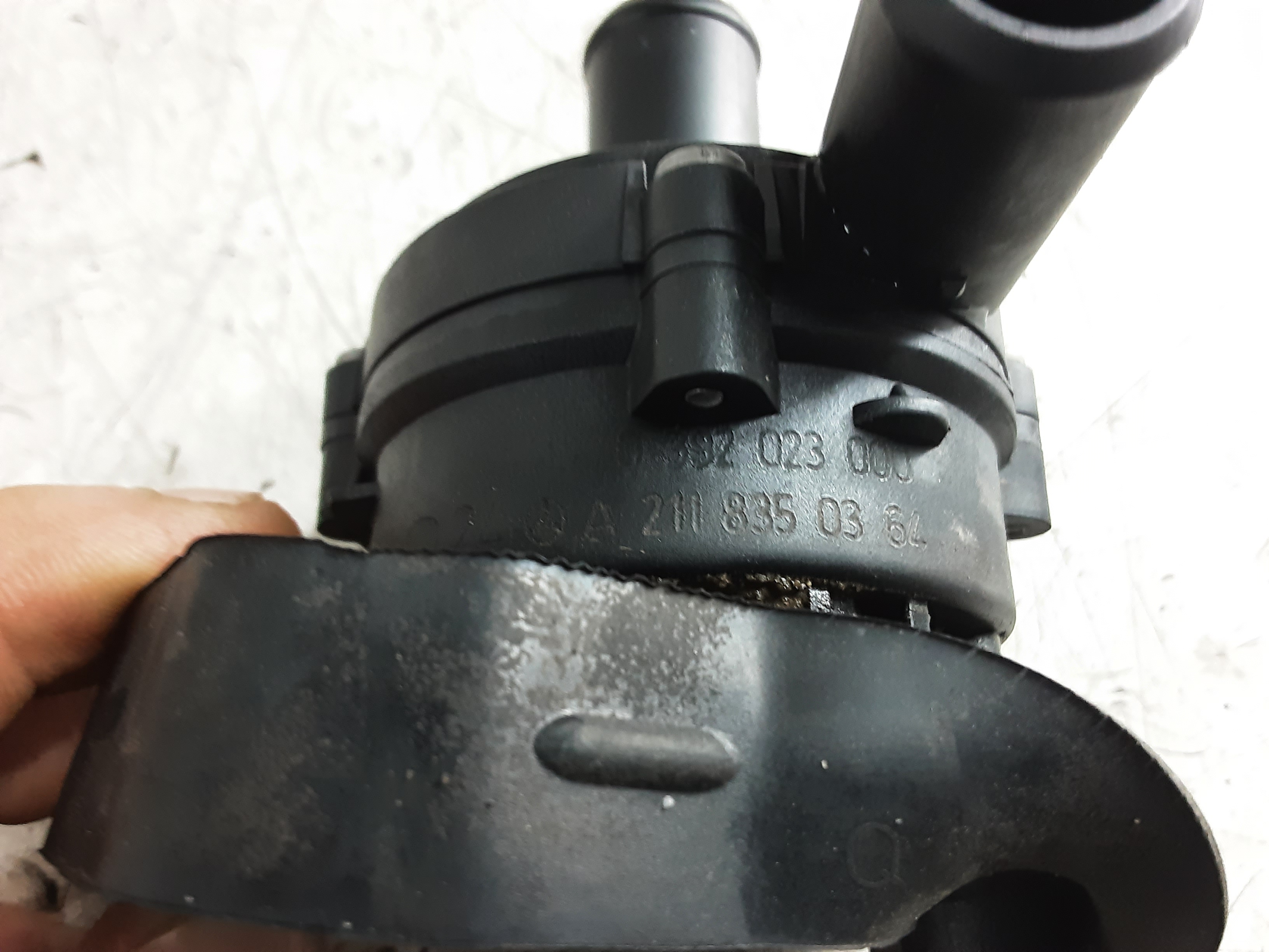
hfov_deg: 65.3
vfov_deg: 51.4
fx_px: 990
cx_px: 634
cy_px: 476
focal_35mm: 27
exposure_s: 1/25
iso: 160
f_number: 1.9
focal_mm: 2.91
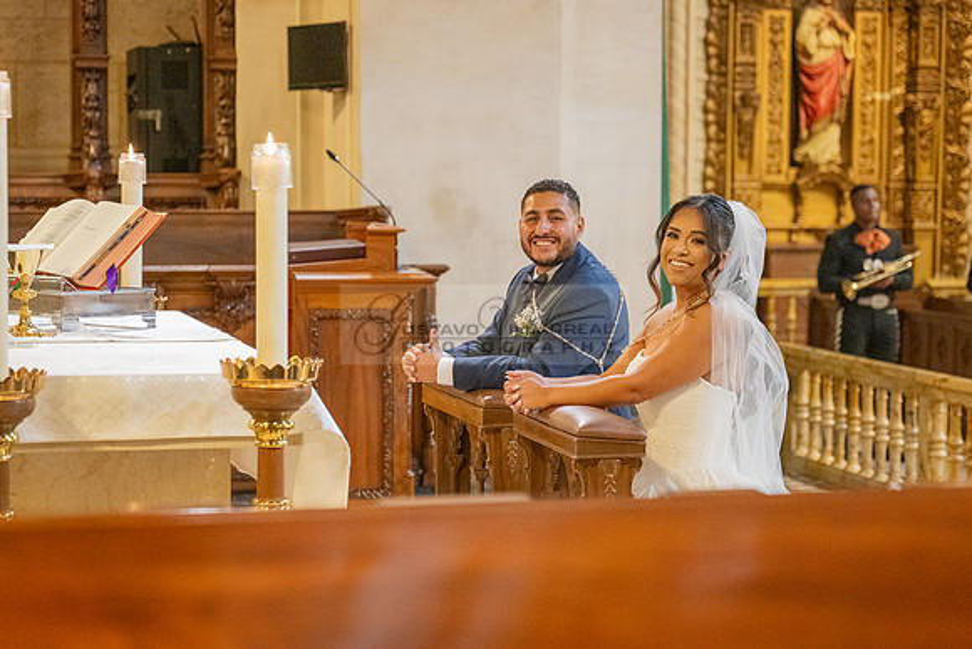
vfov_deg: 15.7
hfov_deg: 23.3
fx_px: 2357
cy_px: 364
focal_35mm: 87
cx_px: 433
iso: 2000
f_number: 2.8
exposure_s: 1/200
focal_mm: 70
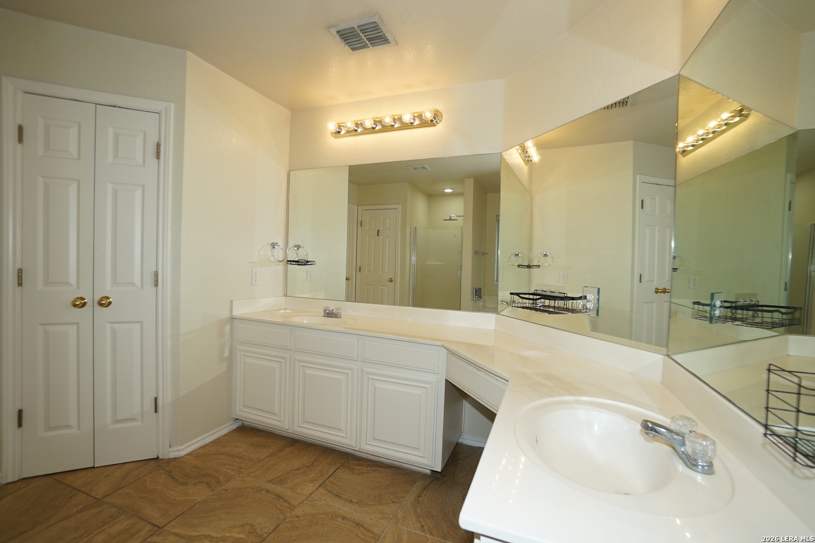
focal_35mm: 15
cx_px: 408
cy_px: 272
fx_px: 340
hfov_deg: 100.4
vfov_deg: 77.3
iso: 125
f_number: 4
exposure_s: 1/60
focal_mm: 10
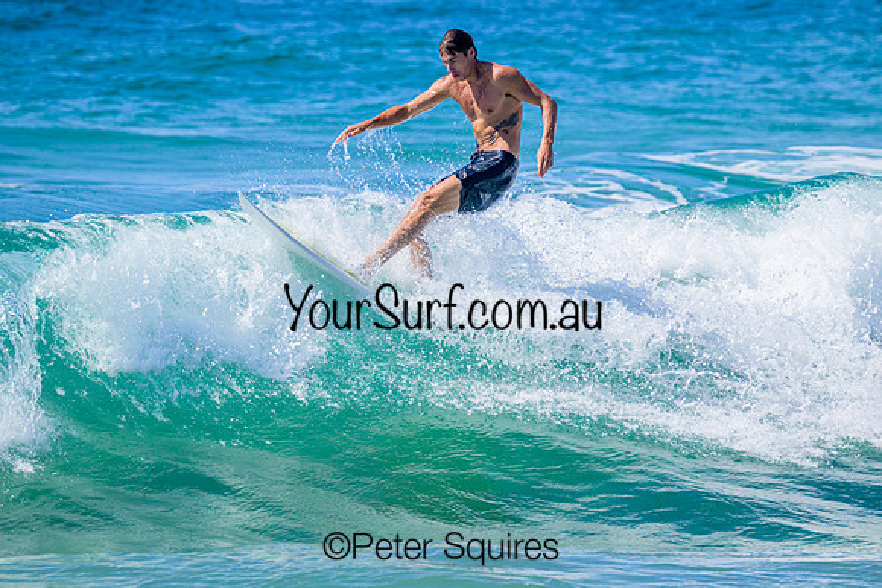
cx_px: 441
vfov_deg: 2.3
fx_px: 14948
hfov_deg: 3.4
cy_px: 294
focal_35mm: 610
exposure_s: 1/2000
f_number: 11
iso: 900
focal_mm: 610
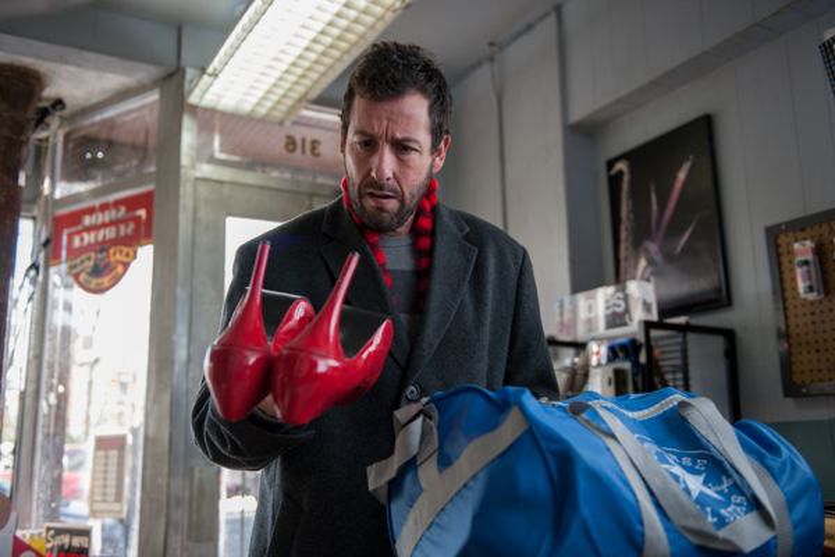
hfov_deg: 54.4
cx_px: 418
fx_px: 812
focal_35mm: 35
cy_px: 278
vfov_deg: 37.9
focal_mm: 35
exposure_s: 1/200
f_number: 2.8
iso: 800
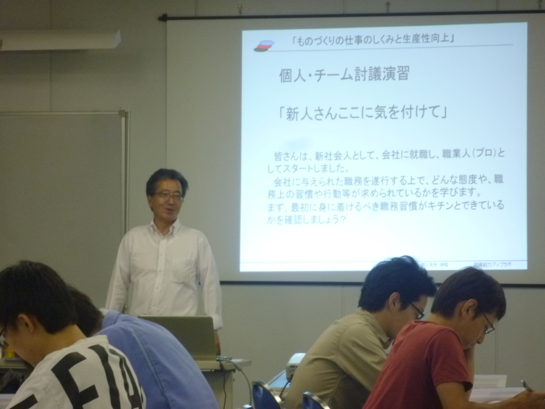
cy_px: 204
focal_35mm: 125
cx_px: 272
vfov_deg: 11.9
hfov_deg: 15.8
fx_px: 1968
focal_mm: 22.5
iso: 400
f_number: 5.9
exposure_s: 1/25
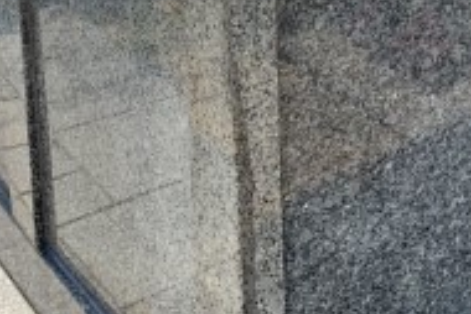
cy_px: -237
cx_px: 429
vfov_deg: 13.6
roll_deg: -1.8
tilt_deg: -11.4
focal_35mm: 91
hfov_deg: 21.8
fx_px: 1191
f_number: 1.8
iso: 25
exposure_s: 1/1205
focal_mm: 4.25
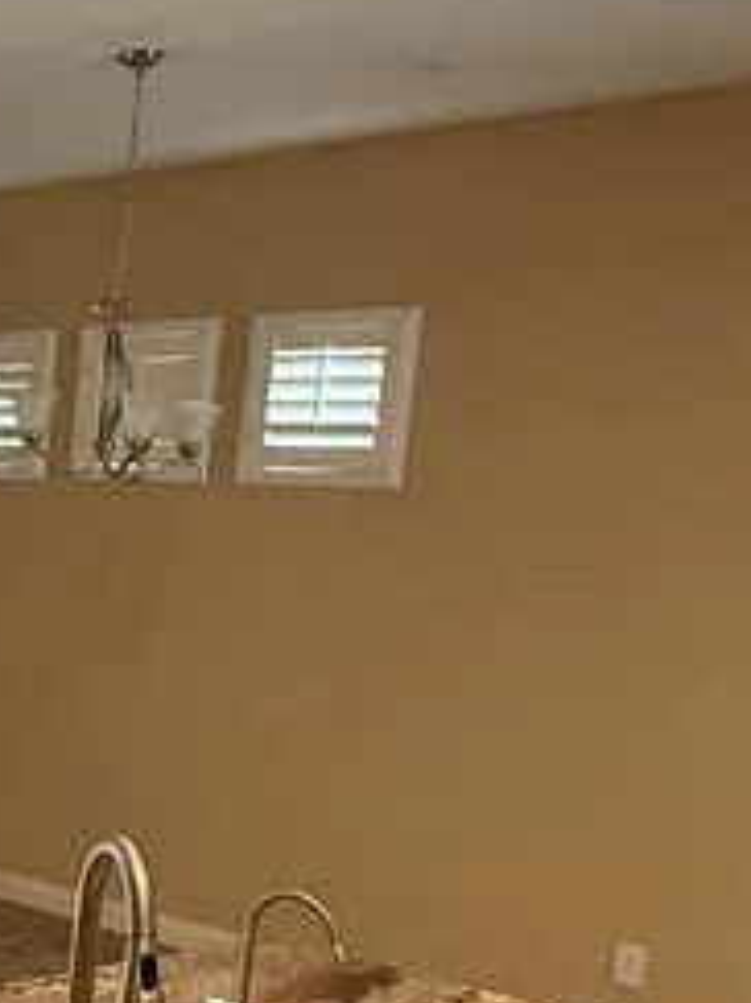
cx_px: -462
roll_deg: -3.3
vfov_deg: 32.2
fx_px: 1708
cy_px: 731
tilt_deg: -7.5
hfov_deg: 20.2
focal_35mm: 59
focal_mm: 2.22
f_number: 2.2
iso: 500
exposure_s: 1/120
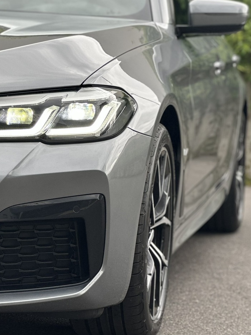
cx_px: 72
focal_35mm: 131
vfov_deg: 15.0
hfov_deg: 11.3
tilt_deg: -1.2
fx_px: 1267
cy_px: 135
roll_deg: +0.0
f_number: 2.8
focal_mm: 9
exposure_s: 1/98
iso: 20
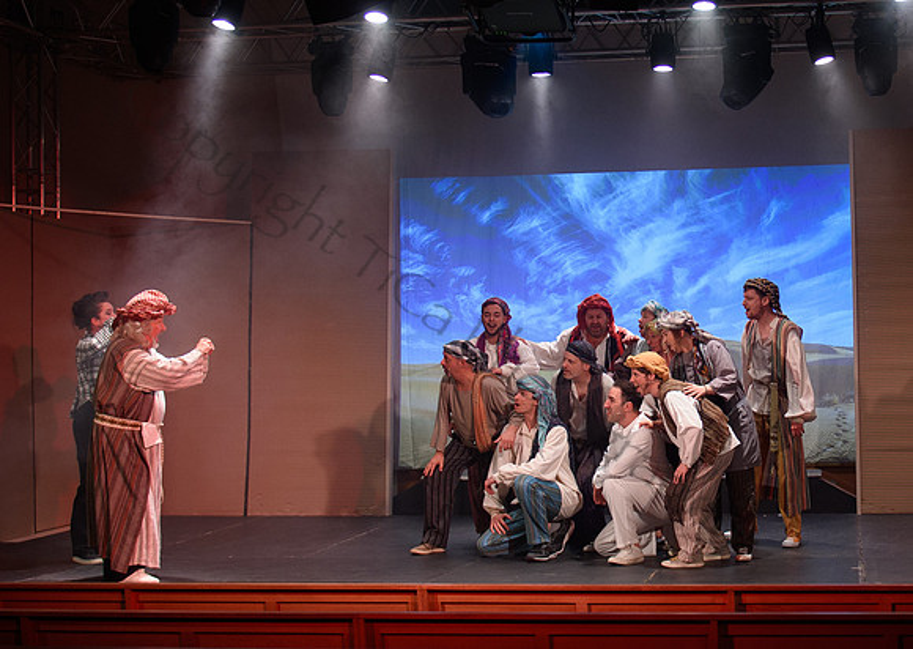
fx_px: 1473
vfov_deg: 24.8
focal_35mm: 57
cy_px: 306
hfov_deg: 33.7
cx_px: 685
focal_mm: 28
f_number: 2.8
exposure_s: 1/160
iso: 1000
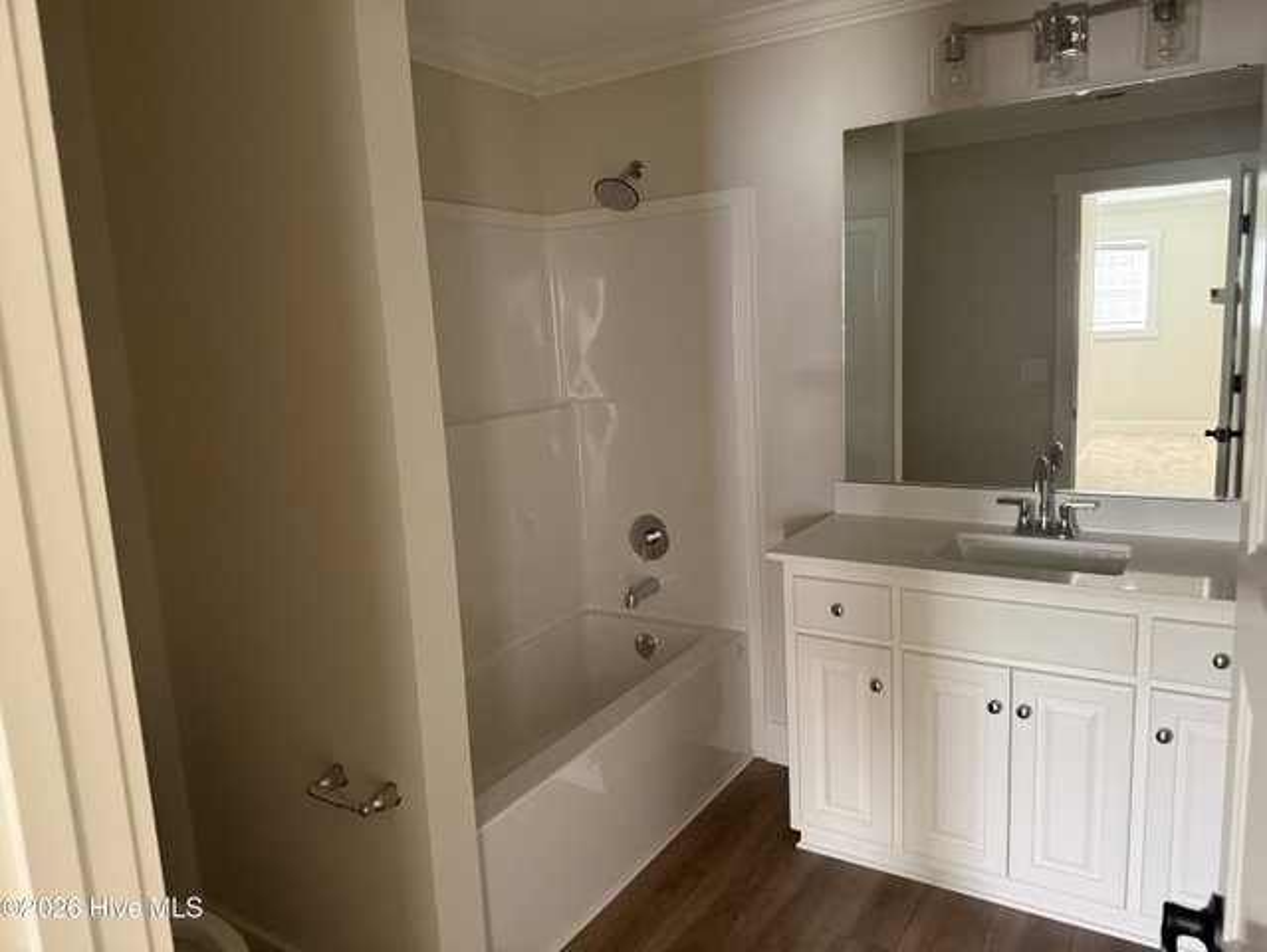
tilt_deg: -7.0
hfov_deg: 71.6
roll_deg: +3.3
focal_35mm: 24
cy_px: 476
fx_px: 879
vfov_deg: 56.9
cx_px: 634
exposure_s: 1/58
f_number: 1.78
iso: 800
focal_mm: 6.76
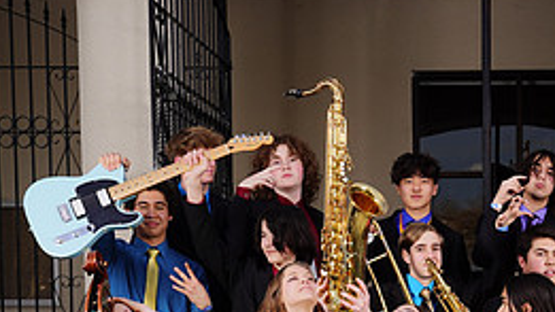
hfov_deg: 24.1
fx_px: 1266
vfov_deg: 13.6
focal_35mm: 86
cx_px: 489
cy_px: 398
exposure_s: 1/200
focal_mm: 37
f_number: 6.3
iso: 100
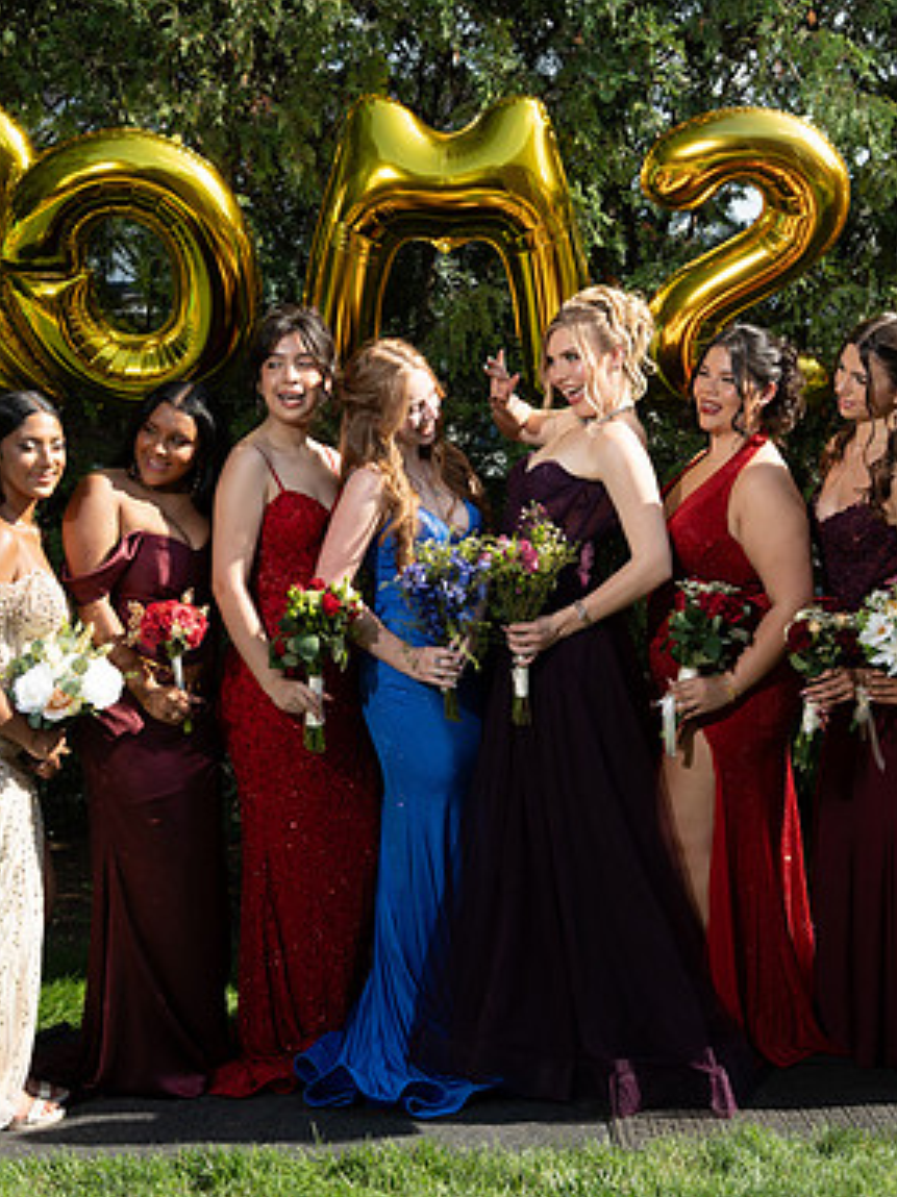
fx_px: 1763
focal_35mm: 51
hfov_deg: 28.5
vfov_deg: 37.5
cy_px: 598
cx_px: 459
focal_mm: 35
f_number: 5.6
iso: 100
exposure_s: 1/250
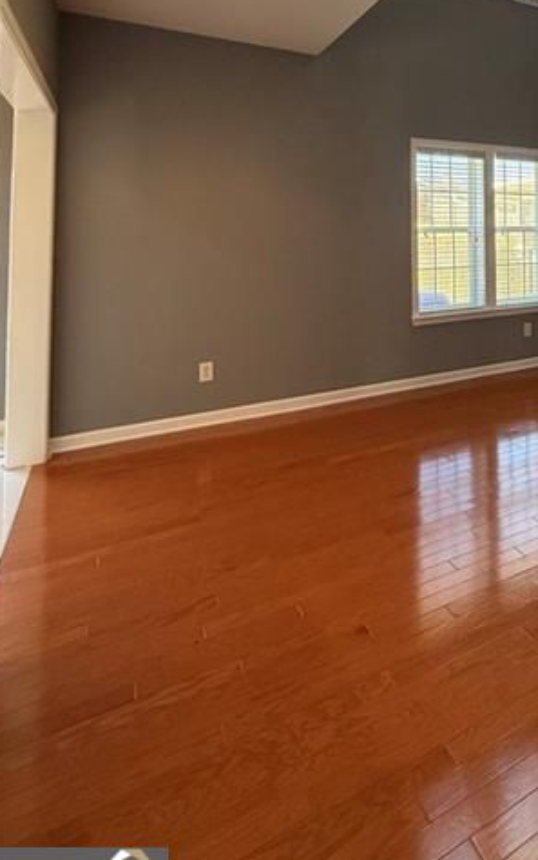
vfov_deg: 70.1
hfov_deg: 46.3
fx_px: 563
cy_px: 221
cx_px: 482
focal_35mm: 24
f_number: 2.2
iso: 250
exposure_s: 1/120
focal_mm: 2.22
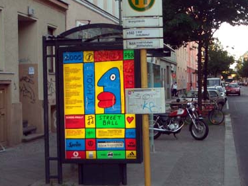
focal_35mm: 72
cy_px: 92
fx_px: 516
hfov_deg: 26.9
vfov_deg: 20.5
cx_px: 157
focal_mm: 8.2
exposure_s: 1/100
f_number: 3.1
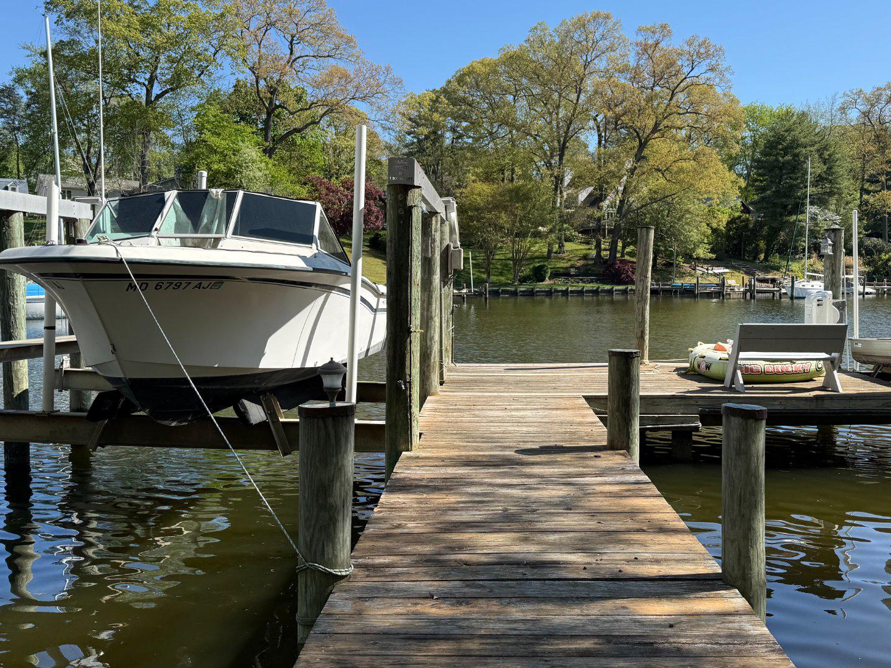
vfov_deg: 41.8
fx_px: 875
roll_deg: +0.1
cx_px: 505
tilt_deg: -1.9
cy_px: 316
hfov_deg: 53.8
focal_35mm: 34
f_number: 1.78
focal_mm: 6.76
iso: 80
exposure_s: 1/2611
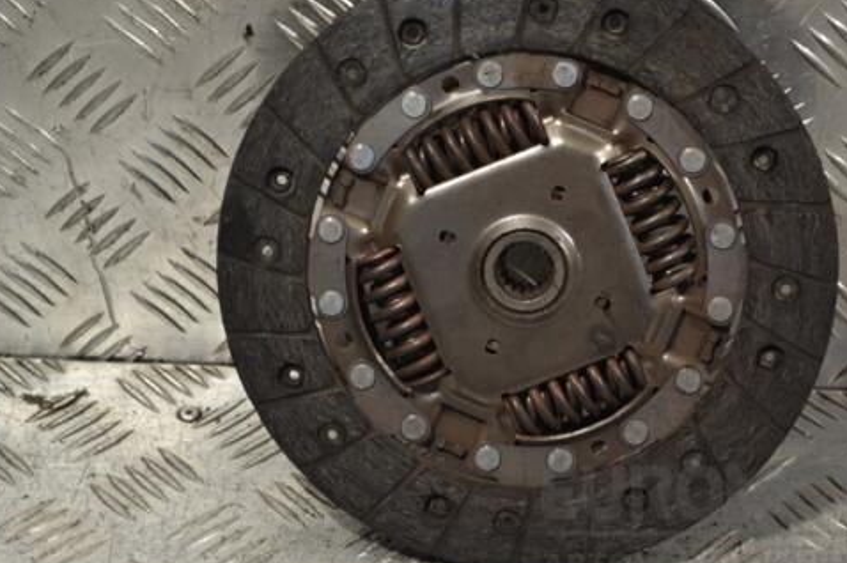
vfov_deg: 13.2
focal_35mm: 104
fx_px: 2436
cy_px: 257
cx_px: 509
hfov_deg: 19.7
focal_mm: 55
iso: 220
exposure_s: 1/30
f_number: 5.6
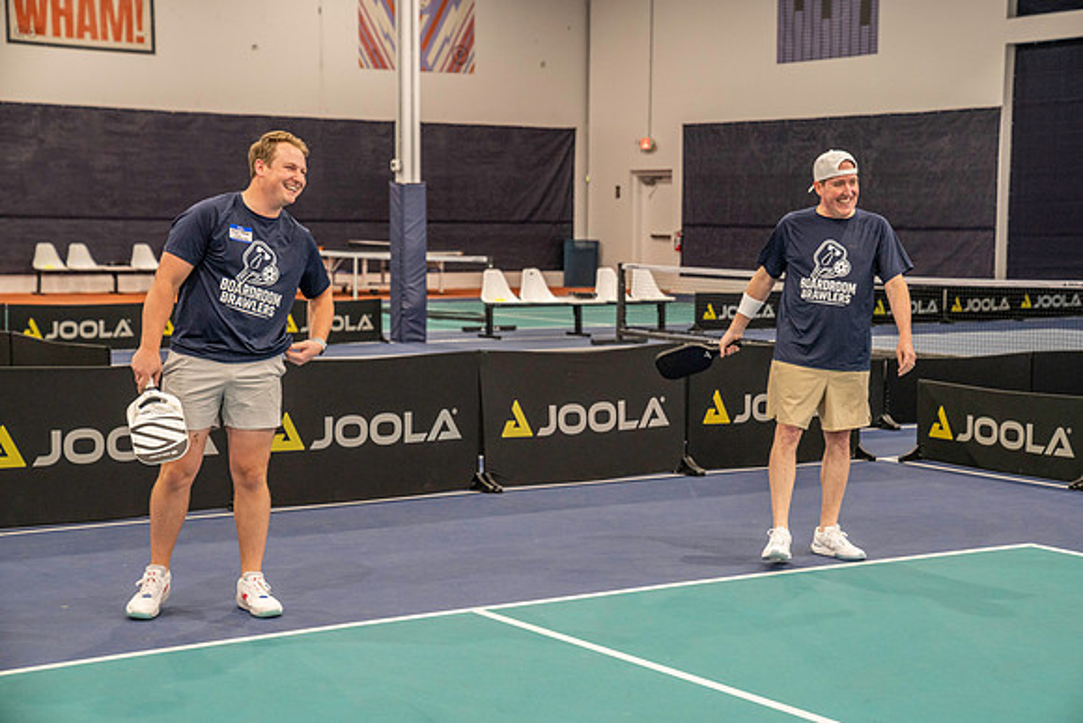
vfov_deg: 19.5
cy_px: 362
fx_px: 2106
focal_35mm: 70
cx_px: 542
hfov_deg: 28.8
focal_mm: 70
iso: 3200
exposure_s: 1/200
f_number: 4.5
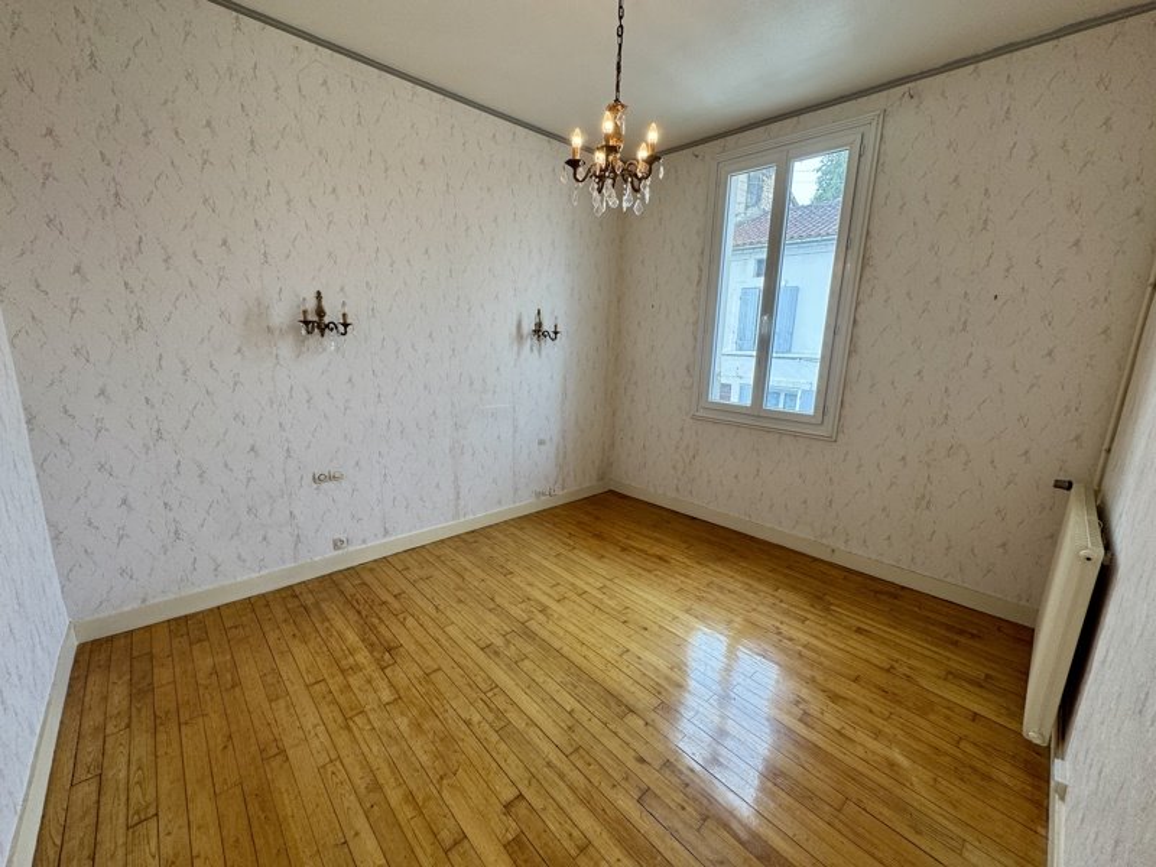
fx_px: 468
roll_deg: -1.6
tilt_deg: -12.2
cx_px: 578
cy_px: 434
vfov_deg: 85.7
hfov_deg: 102.1
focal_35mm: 14
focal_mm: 2.22
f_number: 2.2
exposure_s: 1/100
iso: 100
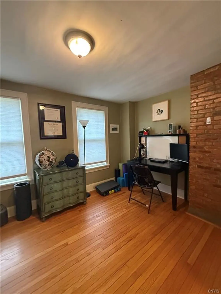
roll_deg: +2.2
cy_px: 147
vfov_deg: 102.1
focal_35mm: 14
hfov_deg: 85.7
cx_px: 110
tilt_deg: -2.6
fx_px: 119
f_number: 2.2
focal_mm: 2.22
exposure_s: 1/60
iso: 640
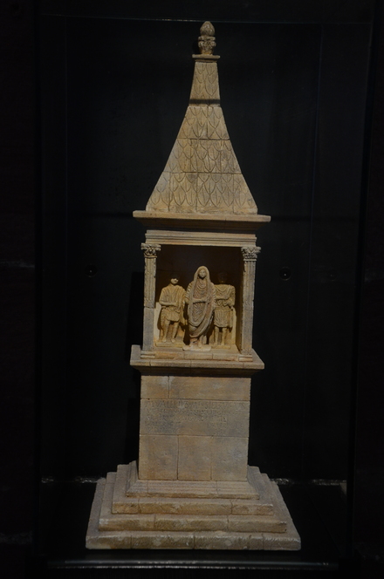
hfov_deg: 25.6
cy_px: 290
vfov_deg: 37.9
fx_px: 843
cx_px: 192
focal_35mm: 52
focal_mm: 35
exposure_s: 1/40
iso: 1250
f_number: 4.5
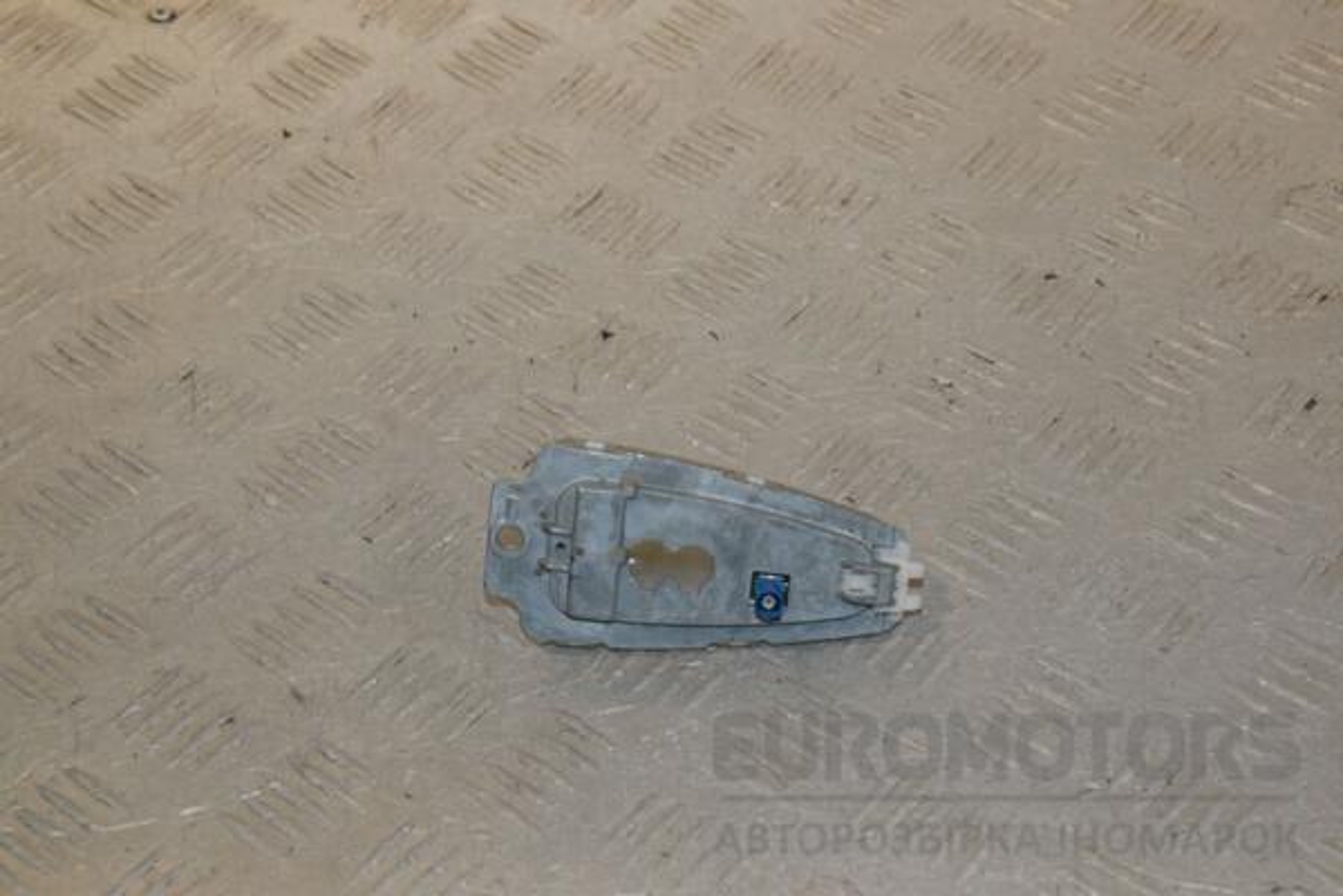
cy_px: 448
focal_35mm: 75
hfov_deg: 27.0
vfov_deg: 18.2
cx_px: 672
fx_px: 2798
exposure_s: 1/200
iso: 800
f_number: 9
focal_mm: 50
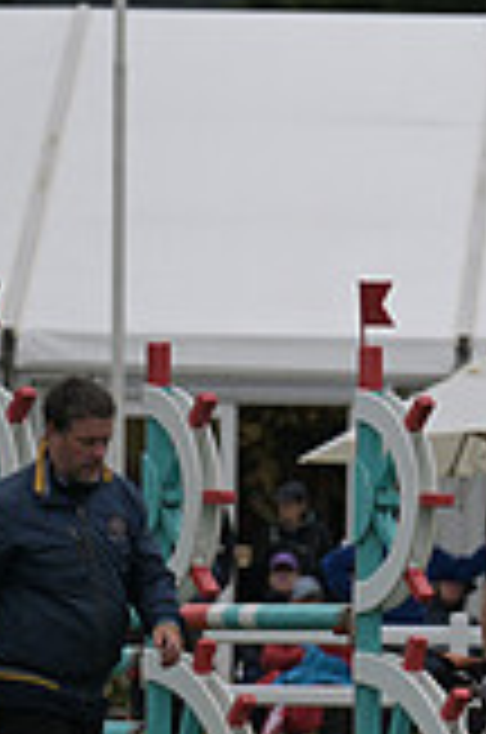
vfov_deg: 2.9
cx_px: 1022
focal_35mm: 713
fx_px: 14499
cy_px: 308
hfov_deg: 1.9
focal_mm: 200
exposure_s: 1/1250
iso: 280
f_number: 4
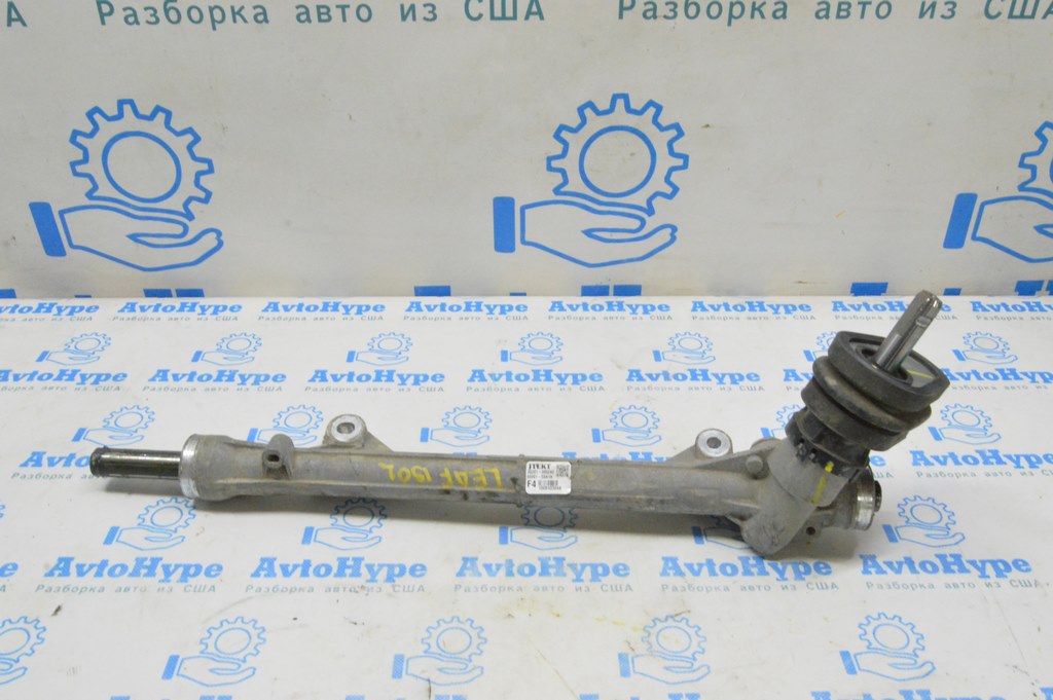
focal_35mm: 33
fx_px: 964
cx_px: 526
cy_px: 350
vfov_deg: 39.9
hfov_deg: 57.3
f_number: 20
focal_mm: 22
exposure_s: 1/20
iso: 6400
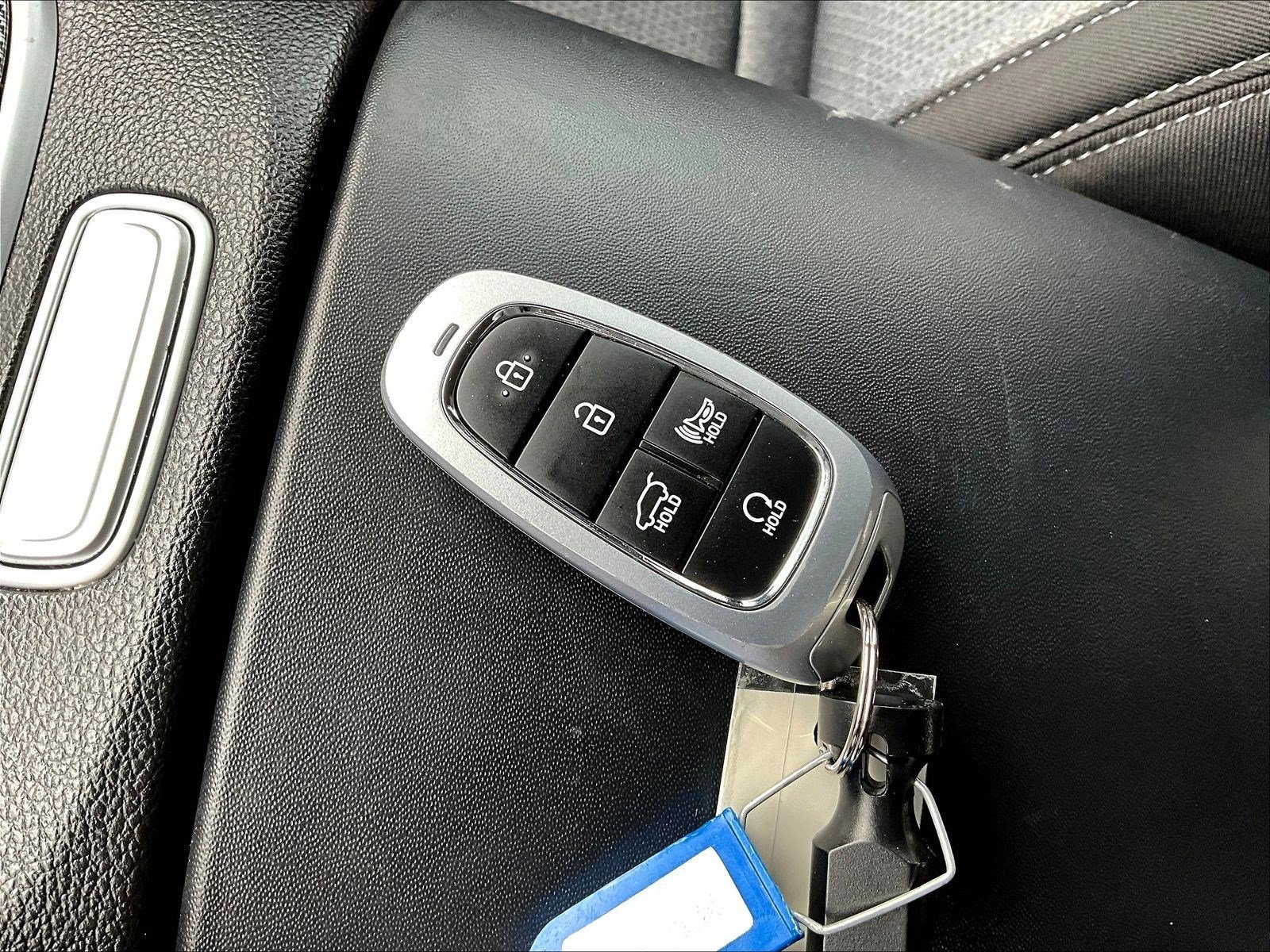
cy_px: 476
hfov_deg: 61.7
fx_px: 1064
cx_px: 635
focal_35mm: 29
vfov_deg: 48.2
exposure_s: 1/92
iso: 64
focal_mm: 3
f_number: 1.8
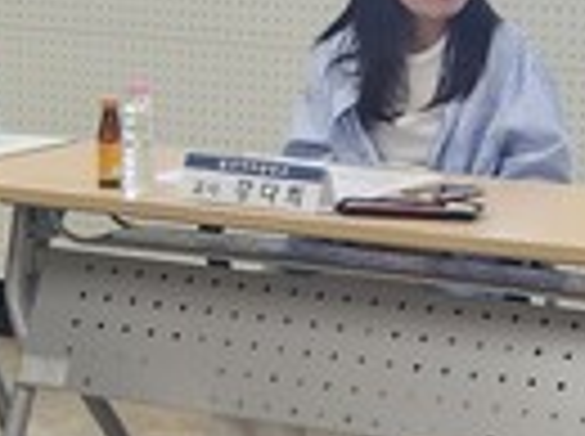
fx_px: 2868
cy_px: 274
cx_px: 328
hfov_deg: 11.6
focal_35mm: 170
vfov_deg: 8.7
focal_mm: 5.4
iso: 160
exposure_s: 1/120
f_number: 1.8
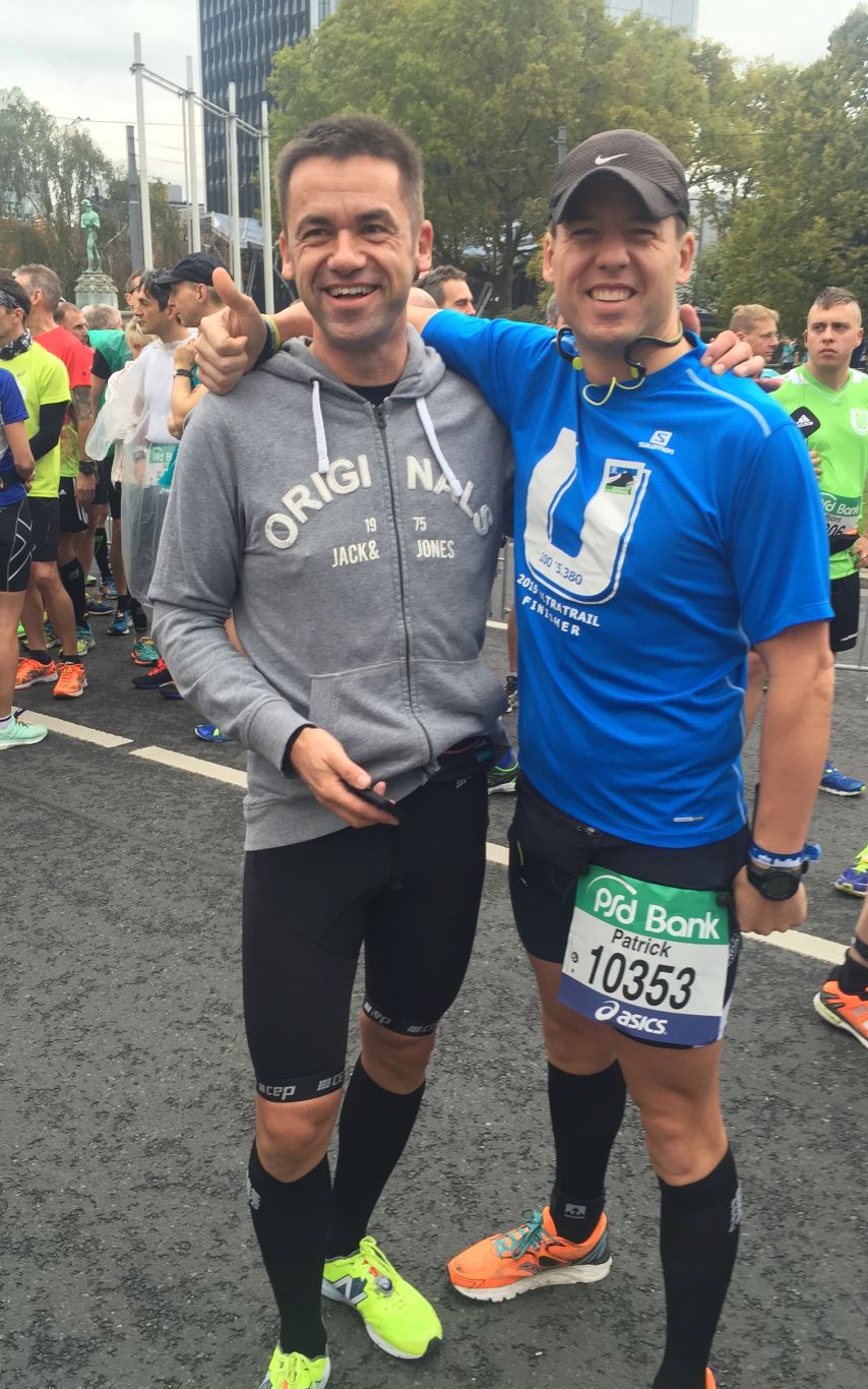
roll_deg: -2.7
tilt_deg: -10.8
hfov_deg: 38.3
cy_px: 731
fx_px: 1249
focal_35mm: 33
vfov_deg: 58.1
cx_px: 436
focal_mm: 4.15
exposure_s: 1/100
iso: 40
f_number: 2.2
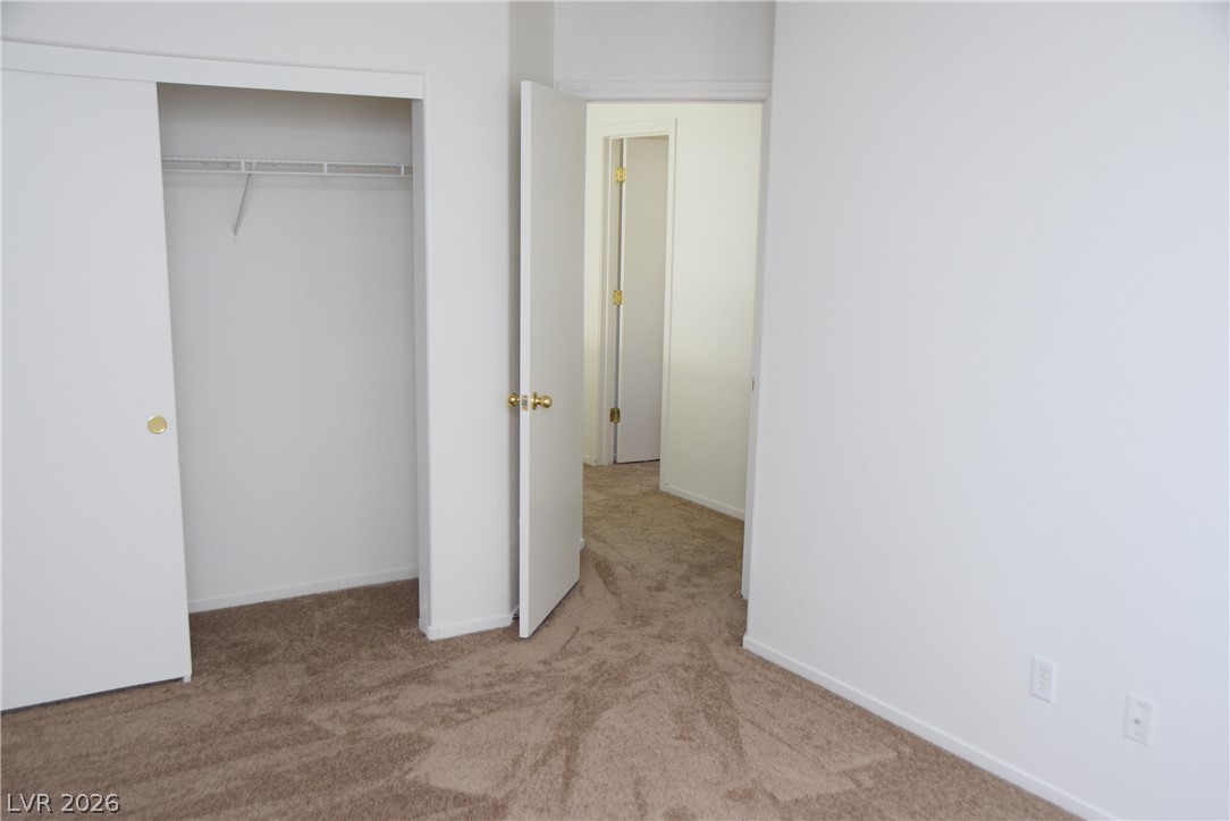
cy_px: 410
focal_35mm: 33
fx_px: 1128
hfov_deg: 57.2
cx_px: 615
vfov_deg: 40.0
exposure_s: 1/60
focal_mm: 22
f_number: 3.8
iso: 1600
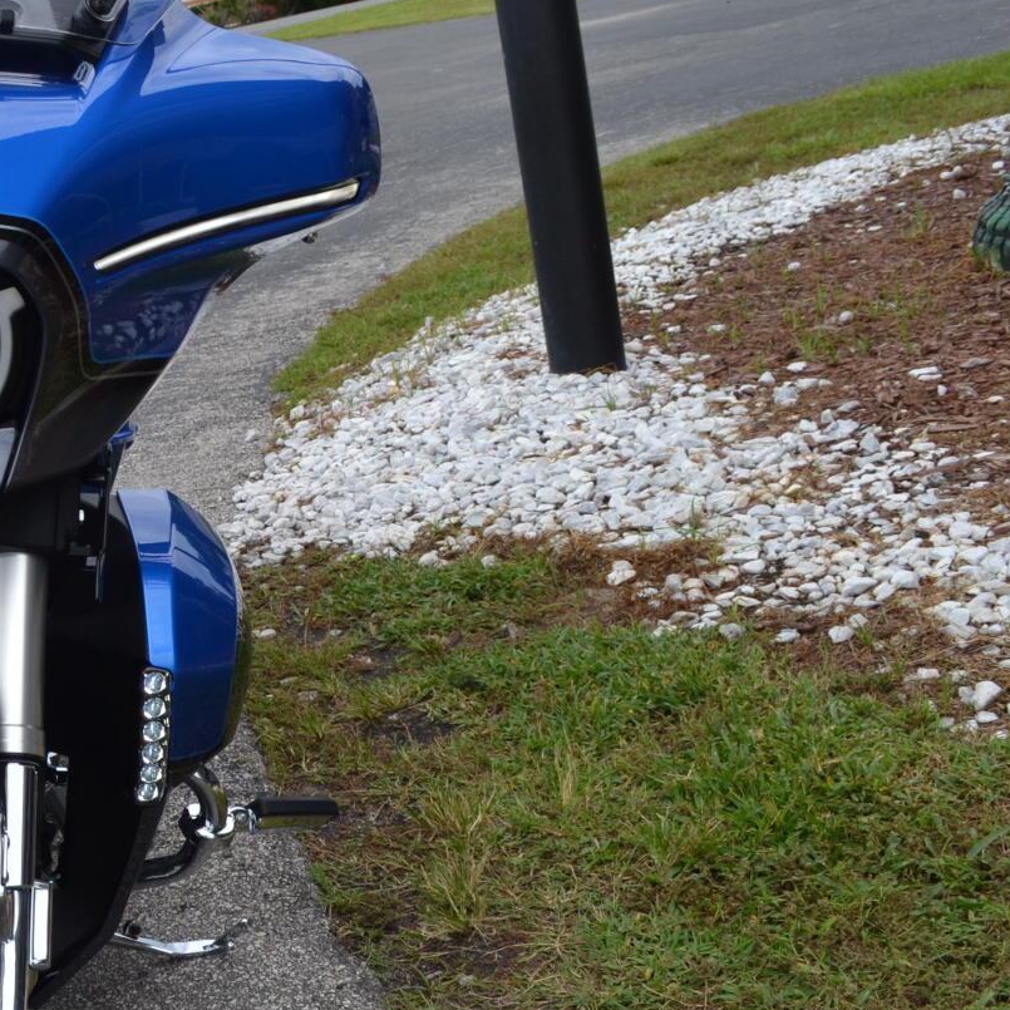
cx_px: -117
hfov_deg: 27.4
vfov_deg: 30.0
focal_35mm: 57
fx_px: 1882
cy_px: 597
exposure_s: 1/250
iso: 100
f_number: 8
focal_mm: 18
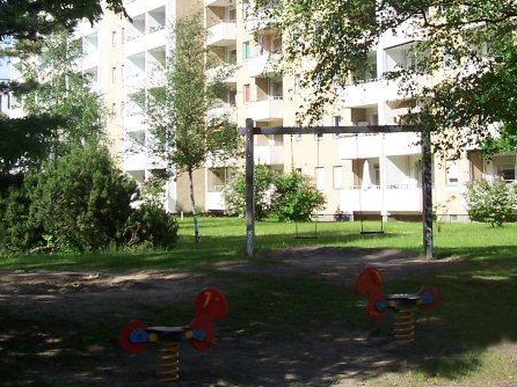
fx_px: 911
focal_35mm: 61
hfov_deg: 31.6
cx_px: 322
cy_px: 48
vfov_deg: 23.4
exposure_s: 1/250
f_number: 5.6
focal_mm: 5.6
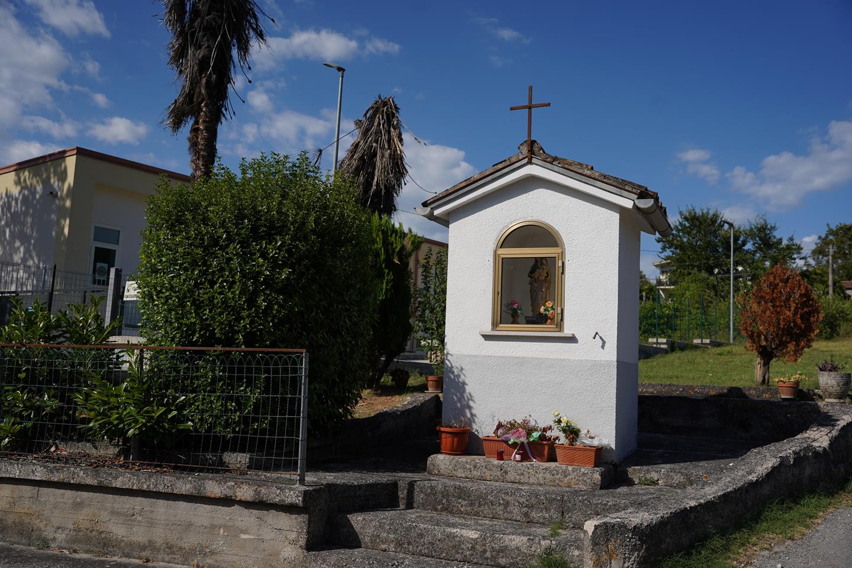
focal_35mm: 34
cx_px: 426
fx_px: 805
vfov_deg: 38.9
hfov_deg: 55.8
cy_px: 284
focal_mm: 34
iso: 125
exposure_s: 1/3200
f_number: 4
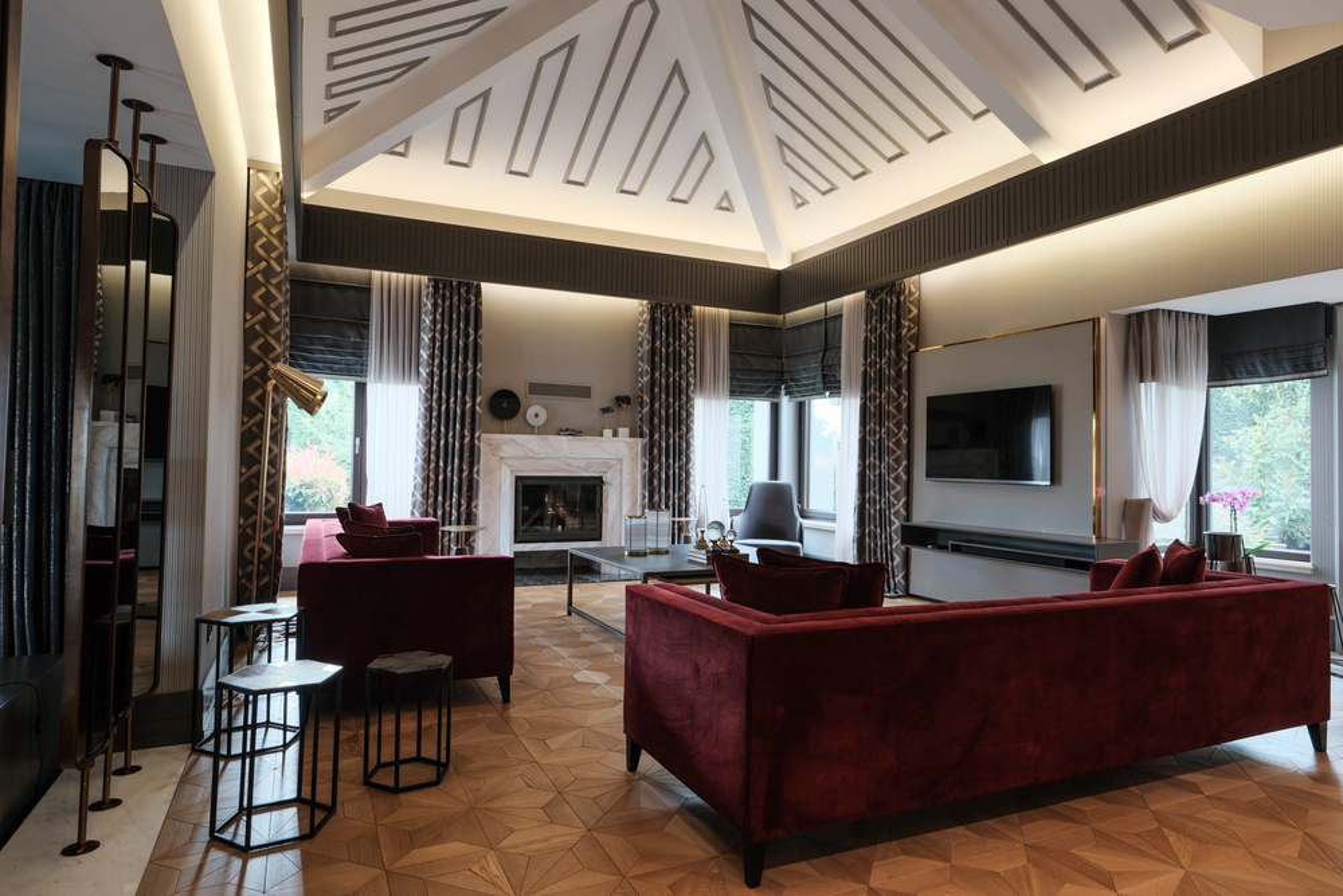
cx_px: 672
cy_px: 448
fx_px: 709
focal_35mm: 19
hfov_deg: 86.9
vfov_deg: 64.6
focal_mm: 12.9
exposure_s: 1/1.6
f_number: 7.1
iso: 125
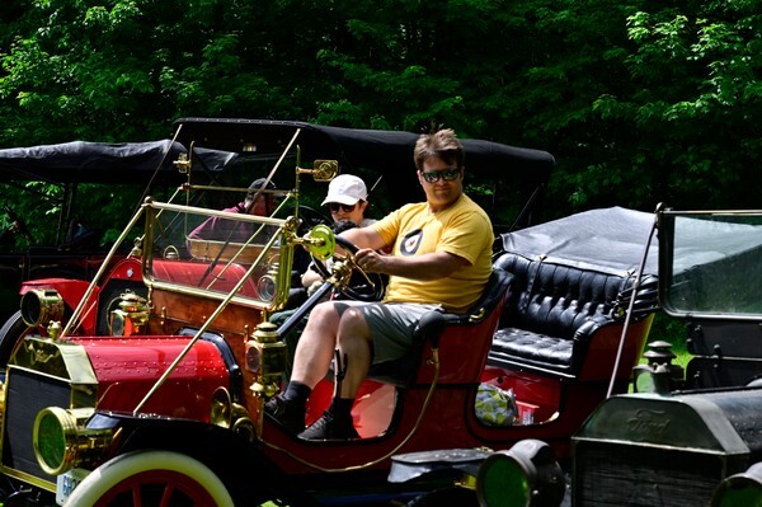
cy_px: 254
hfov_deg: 24.5
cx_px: 381
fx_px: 1755
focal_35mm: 83
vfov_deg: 16.4
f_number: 9
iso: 140
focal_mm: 83
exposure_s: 1/250
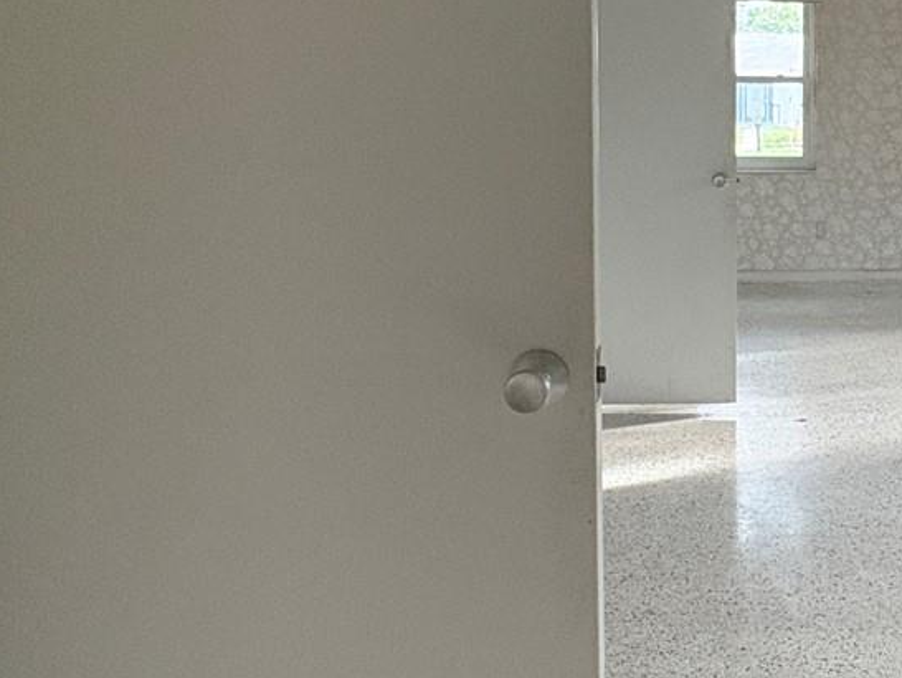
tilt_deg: -3.9
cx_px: 909
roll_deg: -0.2
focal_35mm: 41
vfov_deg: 34.6
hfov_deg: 40.0
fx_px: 1069
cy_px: 190
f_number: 2.2
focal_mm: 2.22
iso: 320
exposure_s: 1/60
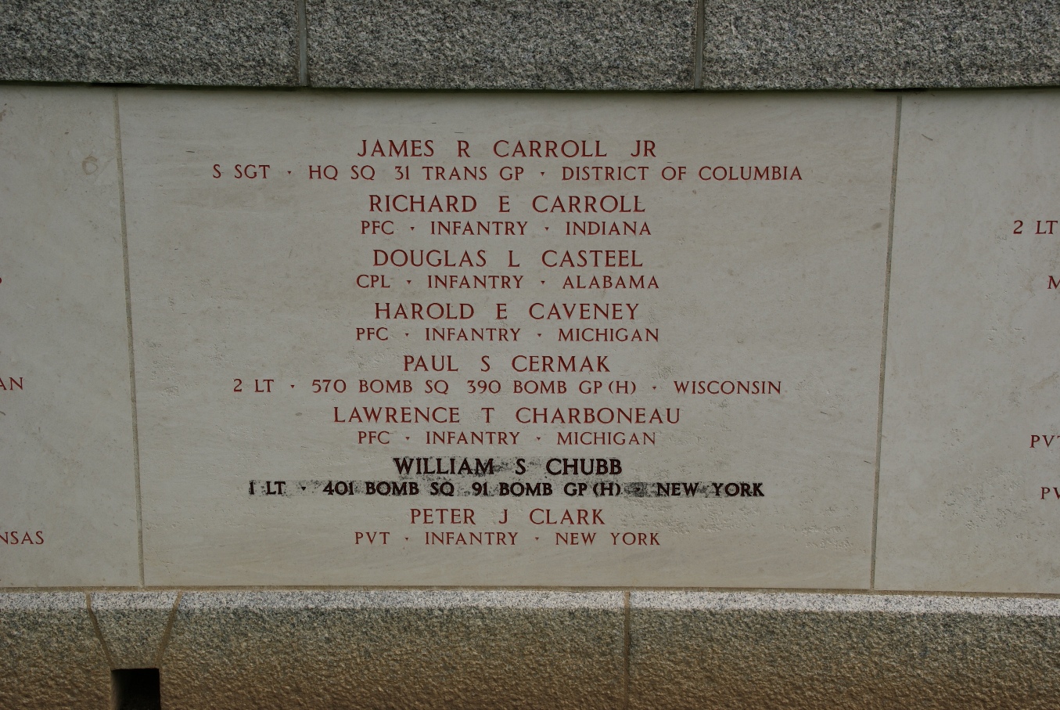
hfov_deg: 33.4
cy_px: 355
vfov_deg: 22.7
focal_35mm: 60
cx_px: 530
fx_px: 1769
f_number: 13
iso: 100
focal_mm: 40
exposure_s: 1/160
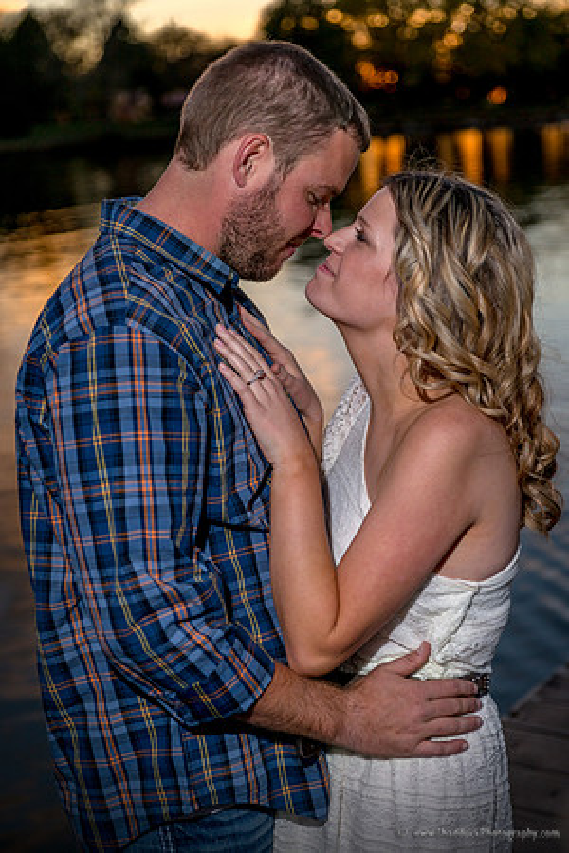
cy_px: 426
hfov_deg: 24.6
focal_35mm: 55
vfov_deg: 36.2
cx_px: 284
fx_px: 1304
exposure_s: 1/800
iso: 250
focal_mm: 55
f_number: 2.8
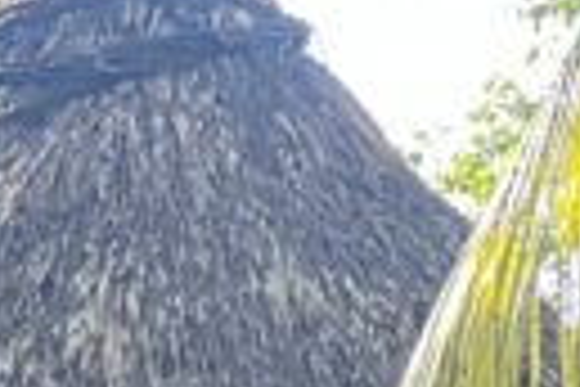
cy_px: 1233
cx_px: -1097
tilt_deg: +2.6
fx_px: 7668
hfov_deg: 4.2
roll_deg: -0.1
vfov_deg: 2.8
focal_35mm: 476
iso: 160
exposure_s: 1/121
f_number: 2.8
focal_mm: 9
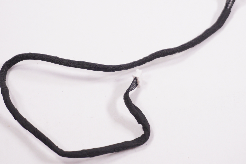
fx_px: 619
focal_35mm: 91
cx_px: 118
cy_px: 69
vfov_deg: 15.0
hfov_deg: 22.5
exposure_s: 1/200
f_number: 5.6
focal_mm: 43
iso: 500
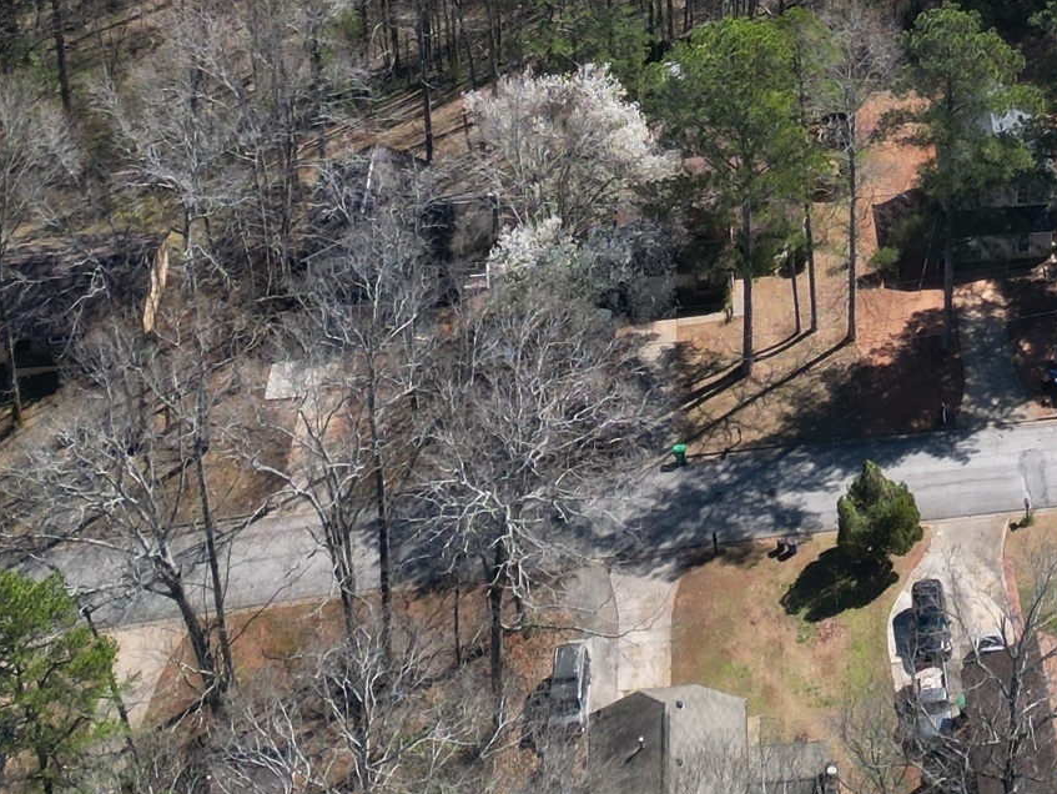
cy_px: -561
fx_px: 2658
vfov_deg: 15.1
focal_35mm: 87
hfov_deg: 21.9
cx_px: 971
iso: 200
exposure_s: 1/2500
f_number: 1.7
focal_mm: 6.72
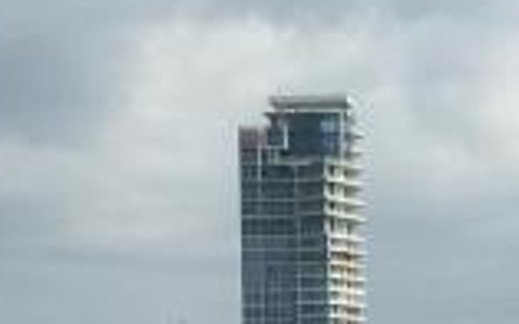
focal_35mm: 200
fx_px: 2828
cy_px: 747
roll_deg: +0.3
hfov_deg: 10.5
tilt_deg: -5.3
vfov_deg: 6.3
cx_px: 426
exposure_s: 1/2331
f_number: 2.2
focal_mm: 4.15
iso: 25
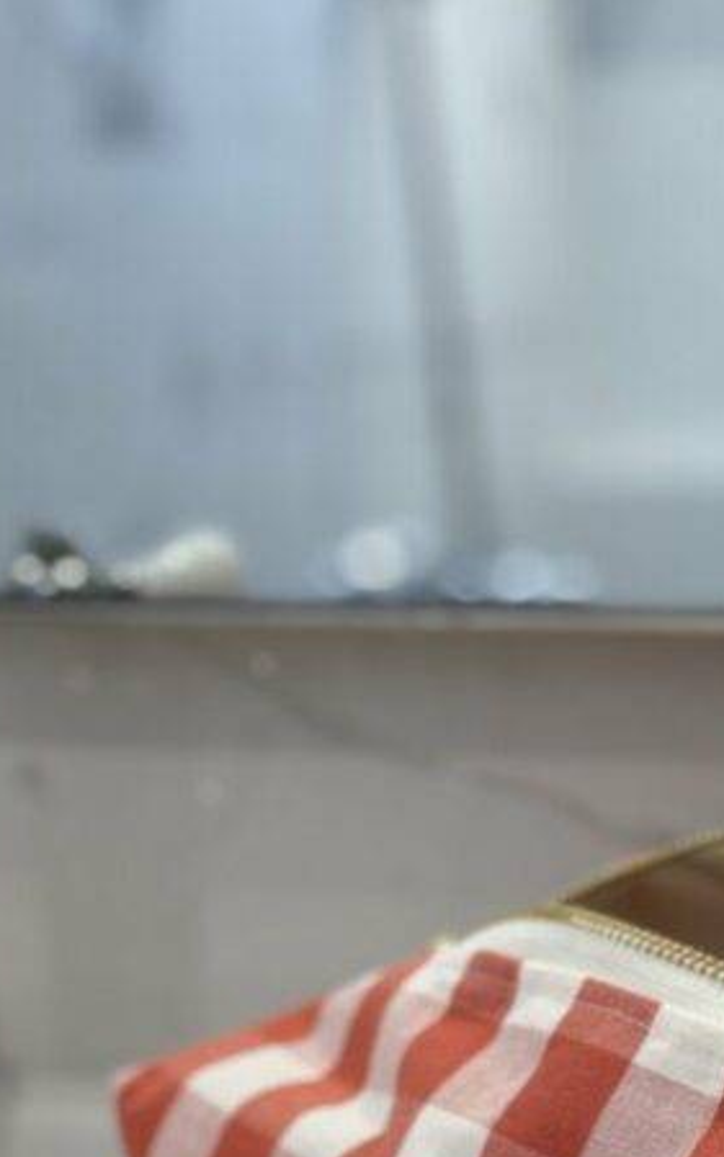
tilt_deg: -13.7
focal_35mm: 116
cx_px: 590
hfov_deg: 11.3
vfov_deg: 17.7
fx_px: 3659
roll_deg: +1.8
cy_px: 1067
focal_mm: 6.76
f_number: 1.78
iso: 125
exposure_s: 1/100
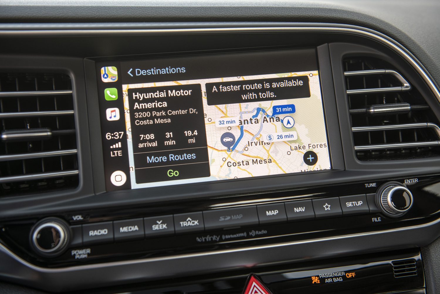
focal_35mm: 45
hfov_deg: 43.6
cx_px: 220
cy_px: 147
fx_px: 550
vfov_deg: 29.9
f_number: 4
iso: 200
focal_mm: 45
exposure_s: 1/50
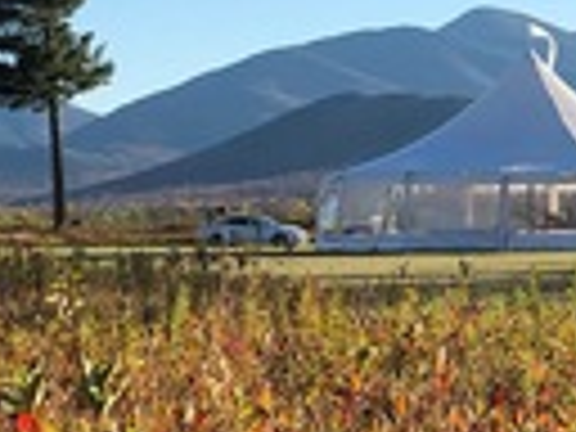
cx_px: 864
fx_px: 2263
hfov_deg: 13.6
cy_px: 202
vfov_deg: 10.9
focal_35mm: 136
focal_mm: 3.99
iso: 20
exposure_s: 1/1656
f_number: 1.8
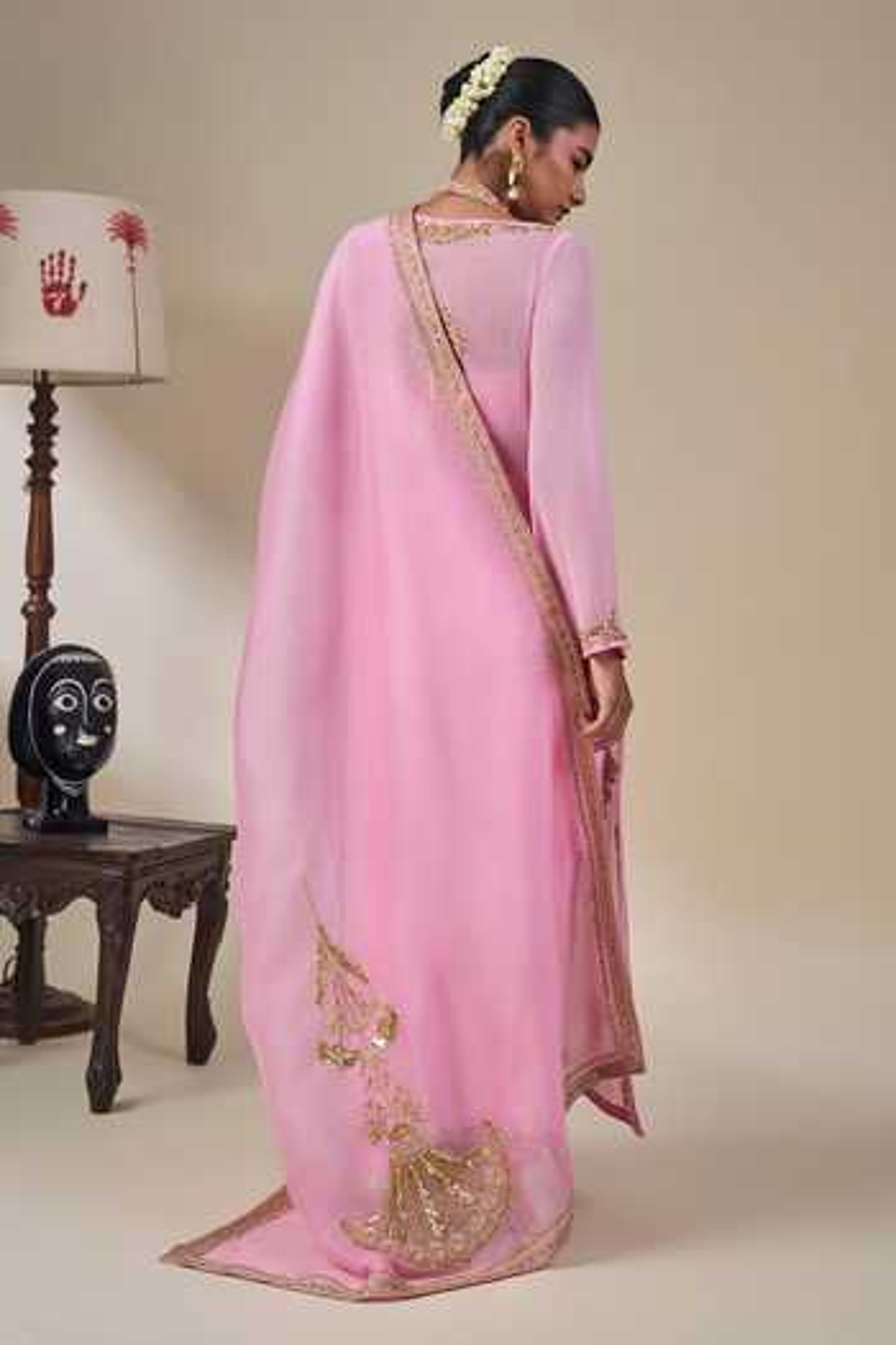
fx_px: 1829
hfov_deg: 27.5
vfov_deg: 40.3
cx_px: 448
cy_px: 672
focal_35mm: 49
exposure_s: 1/160
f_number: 5.6
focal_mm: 49
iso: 250
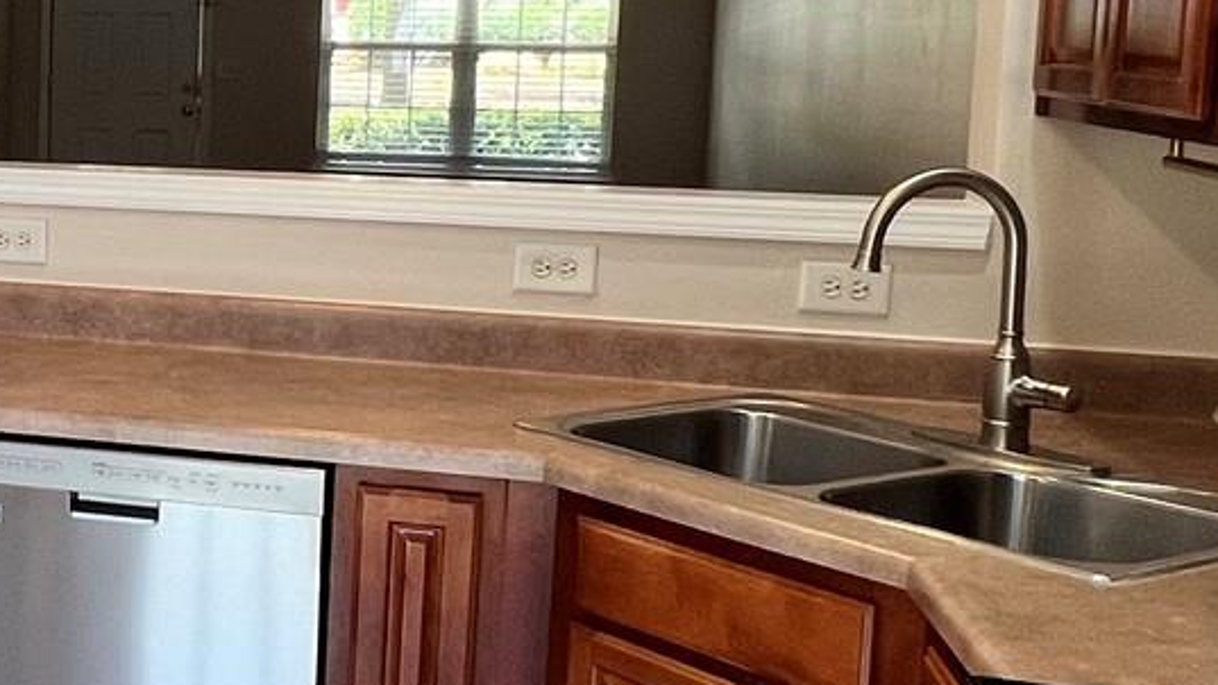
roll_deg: -0.3
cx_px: -213
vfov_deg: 22.1
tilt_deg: -6.2
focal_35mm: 54
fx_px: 1744
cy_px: 211
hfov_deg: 32.4
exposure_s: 1/120
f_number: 1.8
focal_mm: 1.57
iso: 100
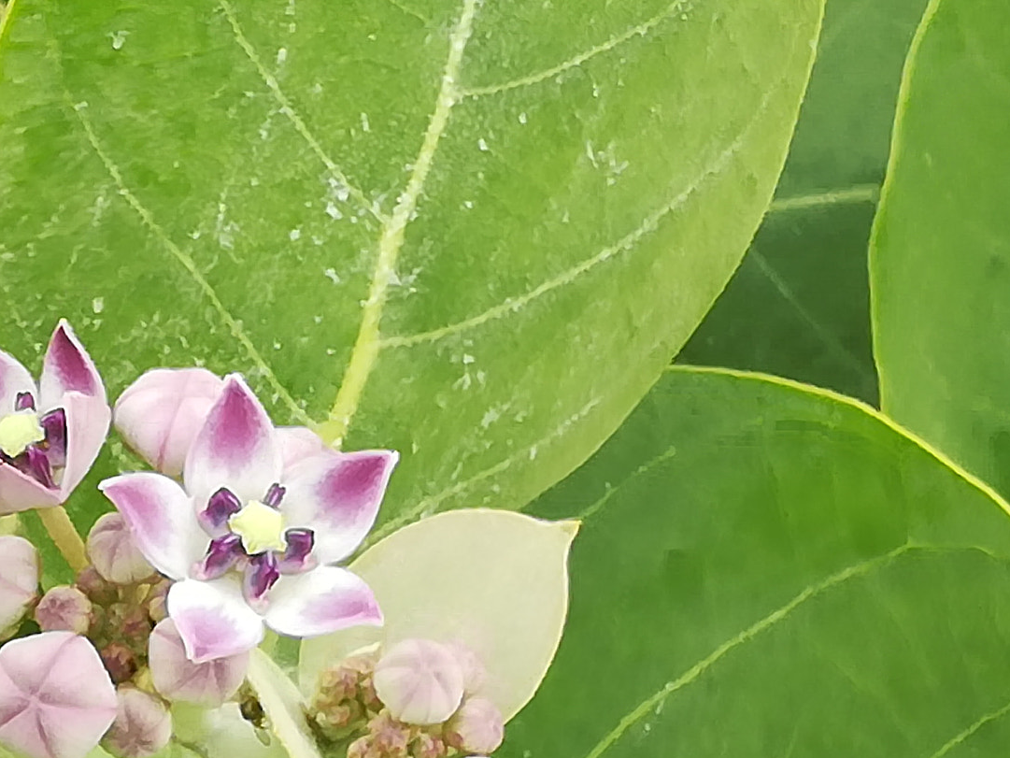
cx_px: 276
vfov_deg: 10.2
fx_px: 4231
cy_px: 523
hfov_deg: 13.6
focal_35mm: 145
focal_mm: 3.83
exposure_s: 1/221
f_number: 2.2
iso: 50
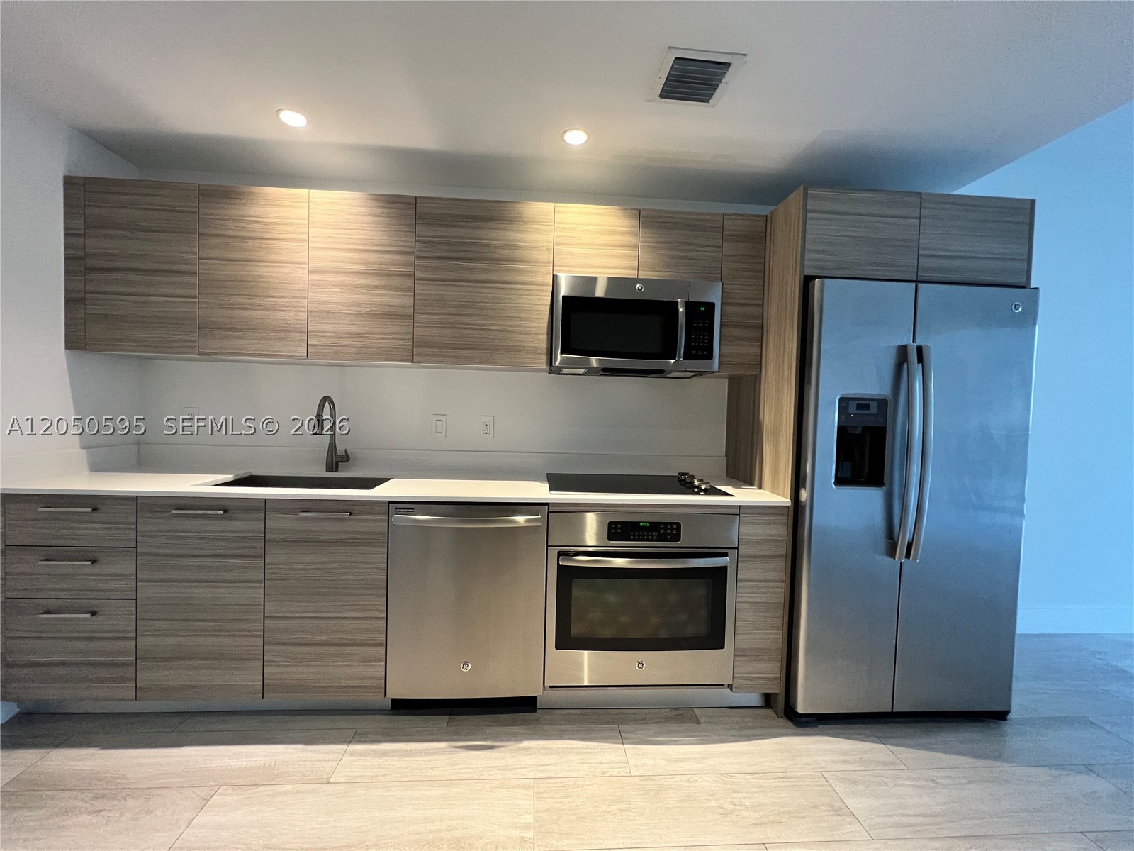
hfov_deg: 106.2
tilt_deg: -1.4
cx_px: 567
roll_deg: -1.7
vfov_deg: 89.9
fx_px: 426
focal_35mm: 13
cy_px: 426
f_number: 1.8
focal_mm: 1.57
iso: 400
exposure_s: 1/60
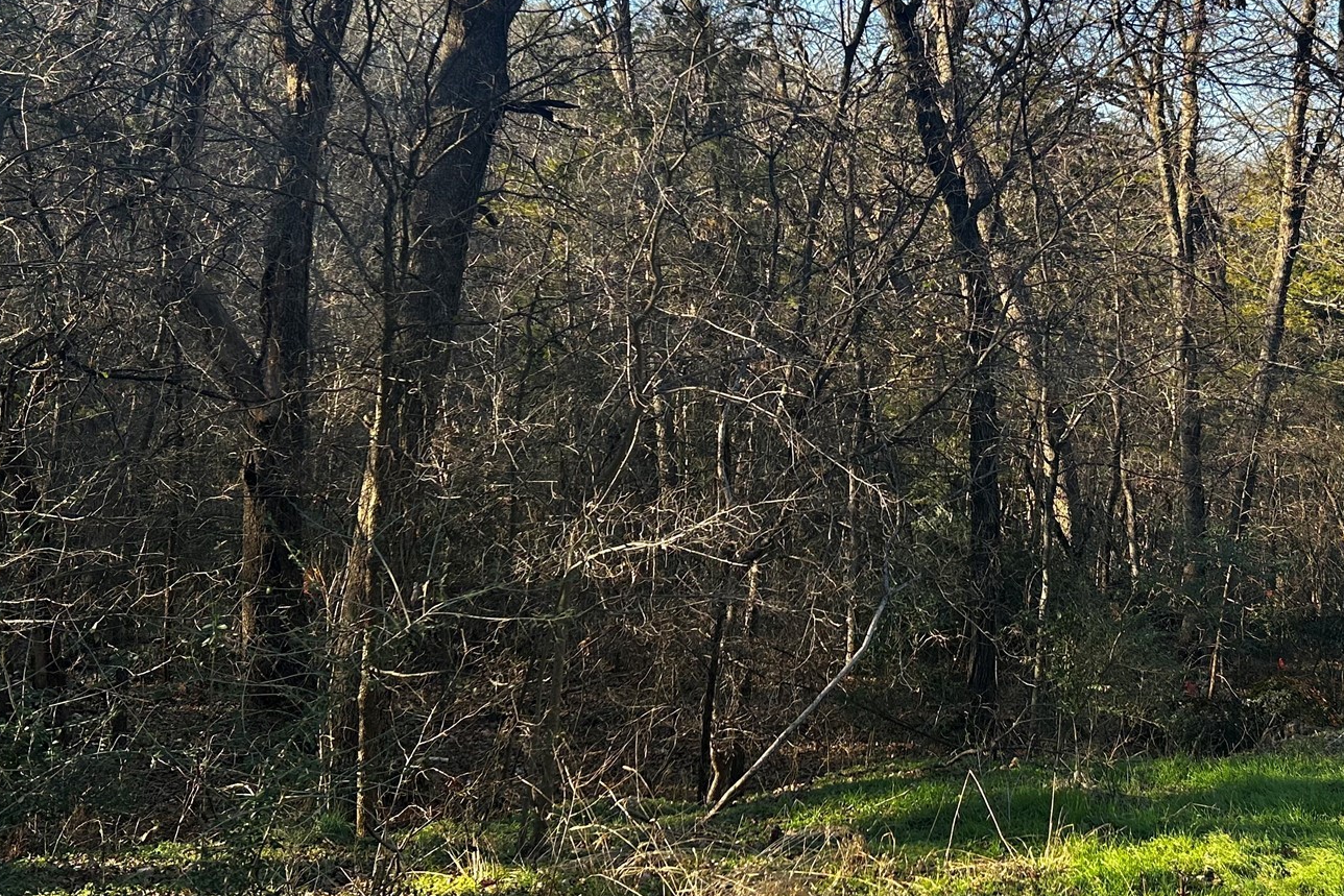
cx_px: 919
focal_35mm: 43
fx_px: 1605
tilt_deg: -2.8
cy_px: 270
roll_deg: -3.4
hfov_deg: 44.6
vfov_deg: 30.9
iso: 50
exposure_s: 1/666
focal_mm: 5.7
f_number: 1.5
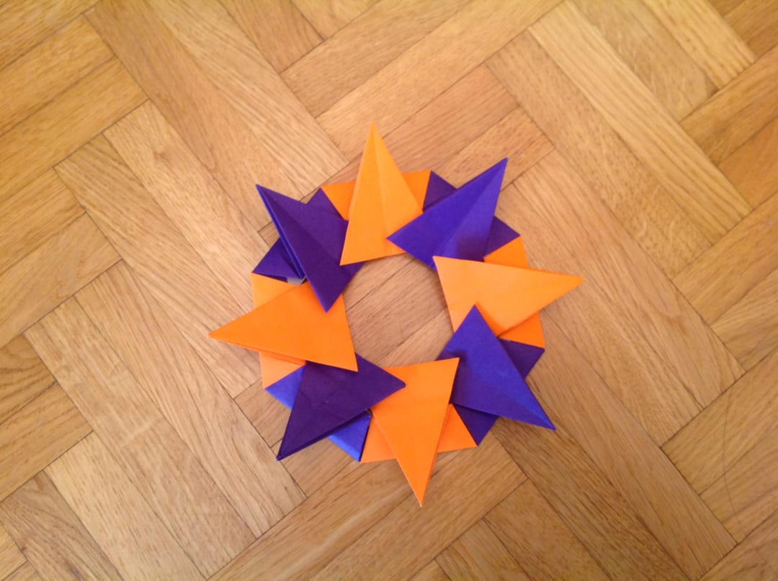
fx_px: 786
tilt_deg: -80.8
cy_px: 290
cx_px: 389
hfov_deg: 52.7
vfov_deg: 40.6
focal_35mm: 35
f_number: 2.4
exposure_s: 1/15
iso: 125
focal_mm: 4.28
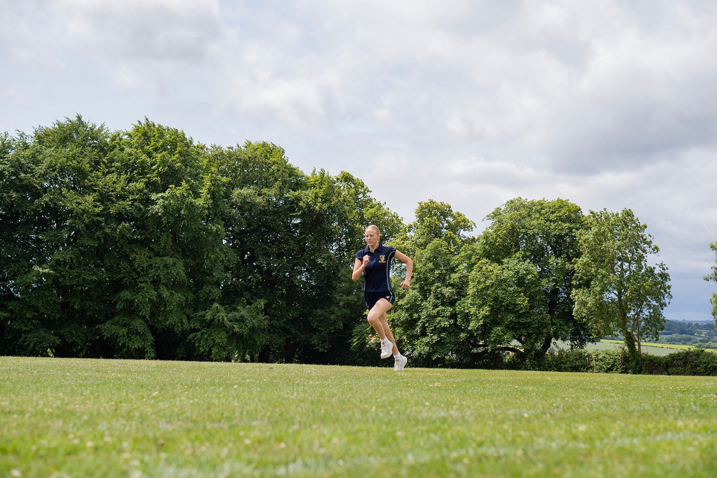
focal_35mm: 75
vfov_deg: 18.2
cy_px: 239
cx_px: 358
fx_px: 1494
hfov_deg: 27.0
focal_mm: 50
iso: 125
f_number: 3.5
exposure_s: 1/1250
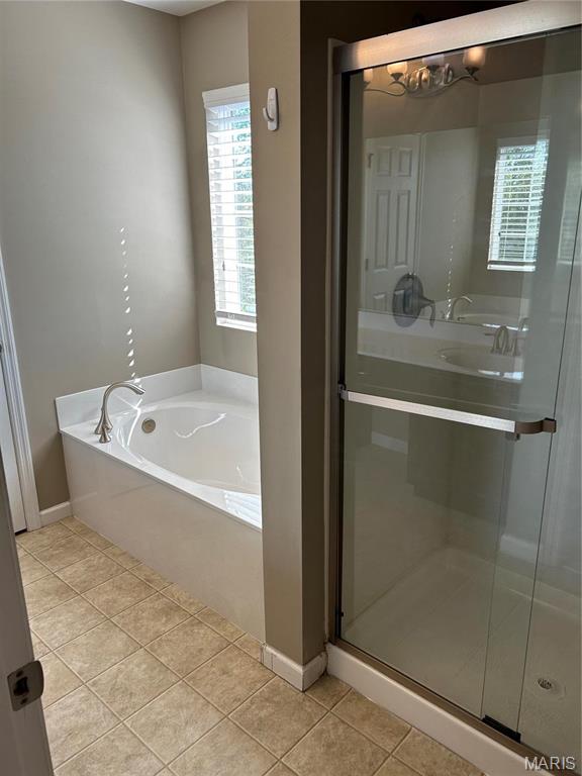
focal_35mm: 26
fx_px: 583
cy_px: 388
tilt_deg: -16.9
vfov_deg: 67.3
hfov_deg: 53.1
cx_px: 291
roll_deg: +0.7
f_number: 1.5
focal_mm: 5.7
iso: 50
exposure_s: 1/197
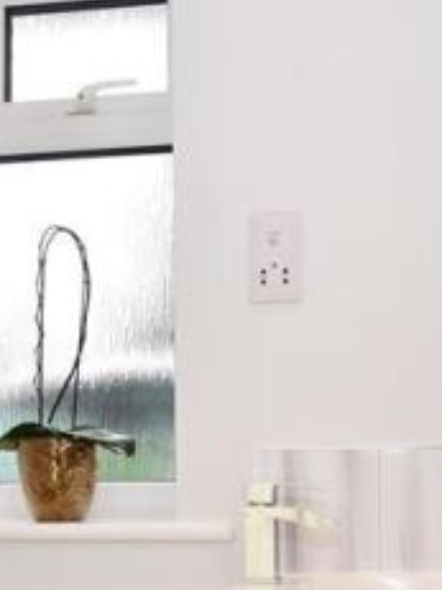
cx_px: 314
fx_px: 699
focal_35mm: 41
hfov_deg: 34.6
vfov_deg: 42.5
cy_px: 517
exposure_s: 1/60
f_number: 11
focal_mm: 10
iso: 400
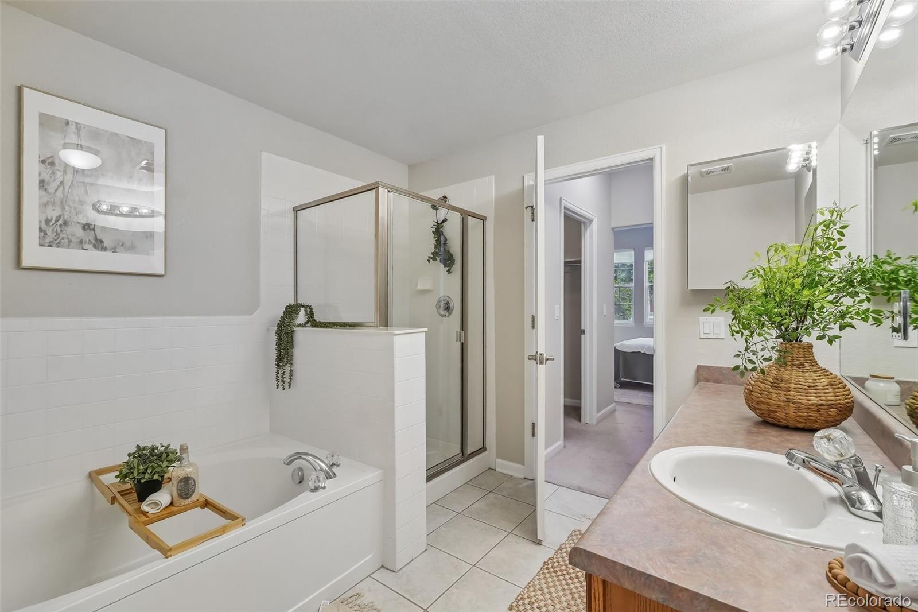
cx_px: 459
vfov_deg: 77.3
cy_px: 306
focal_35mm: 15
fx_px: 382
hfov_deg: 100.4
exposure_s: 1/15
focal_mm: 10
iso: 800
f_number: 8
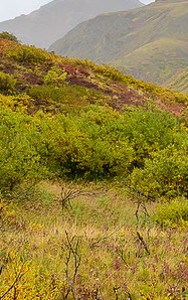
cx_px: 339
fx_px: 1079
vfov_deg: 15.7
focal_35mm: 132
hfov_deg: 9.5
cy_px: 60
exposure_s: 1/640
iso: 800
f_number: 11
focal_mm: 45
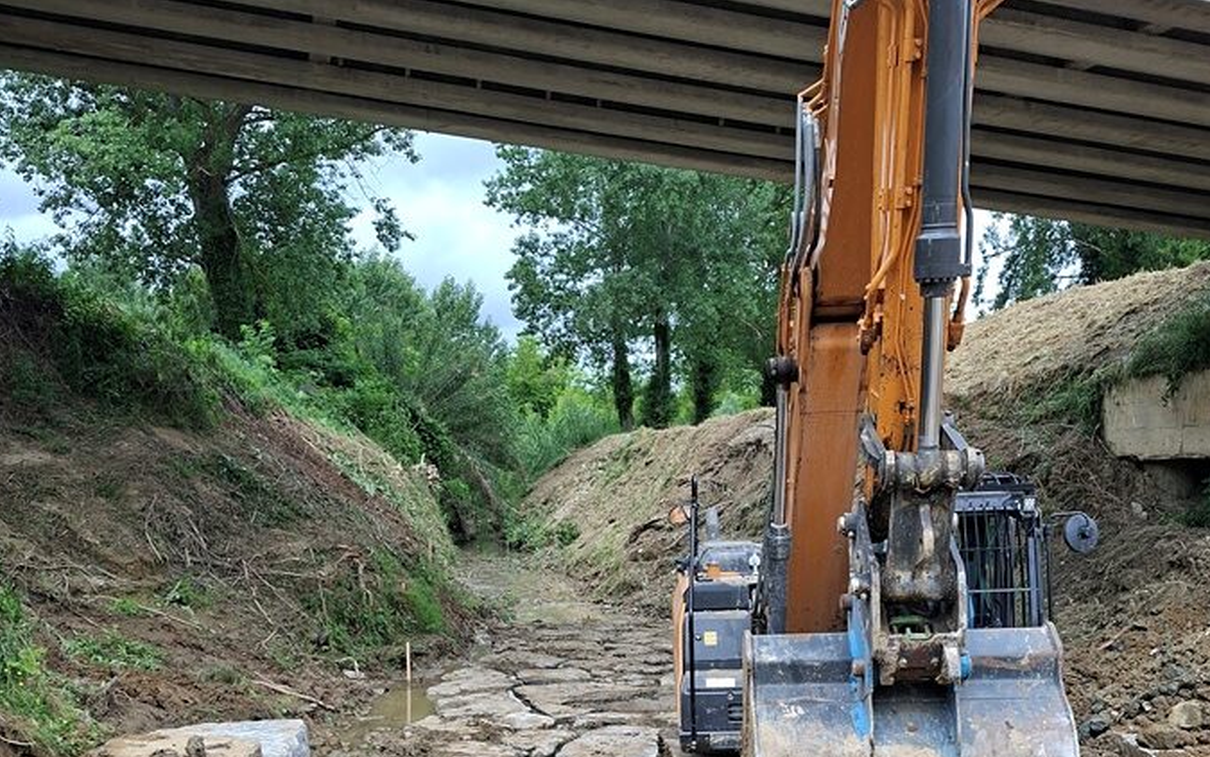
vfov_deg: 33.0
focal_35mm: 37
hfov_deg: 52.7
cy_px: 657
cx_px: 613
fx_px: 1220
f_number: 1.8
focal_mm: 5.54
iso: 50
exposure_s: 1/585
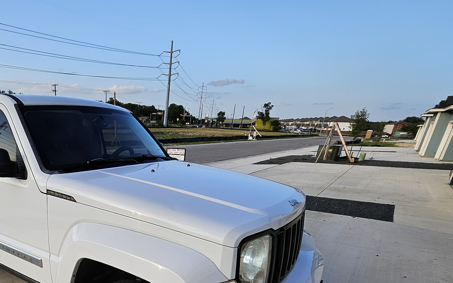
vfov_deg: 48.1
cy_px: 249
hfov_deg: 71.4
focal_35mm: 23
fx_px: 284
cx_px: 108
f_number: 2.2
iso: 32
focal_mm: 1.7
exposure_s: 1/514
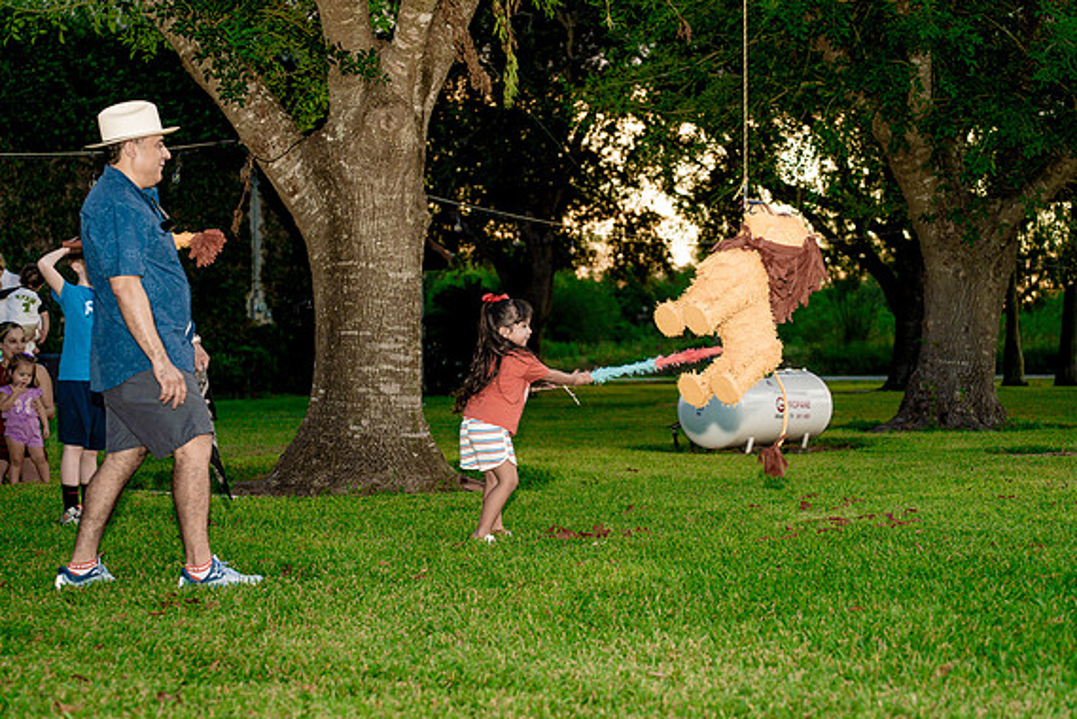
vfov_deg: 25.1
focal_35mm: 54
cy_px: 357
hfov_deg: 36.9
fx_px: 1616
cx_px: 536
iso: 1250
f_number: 3.2
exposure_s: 1/250
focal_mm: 53
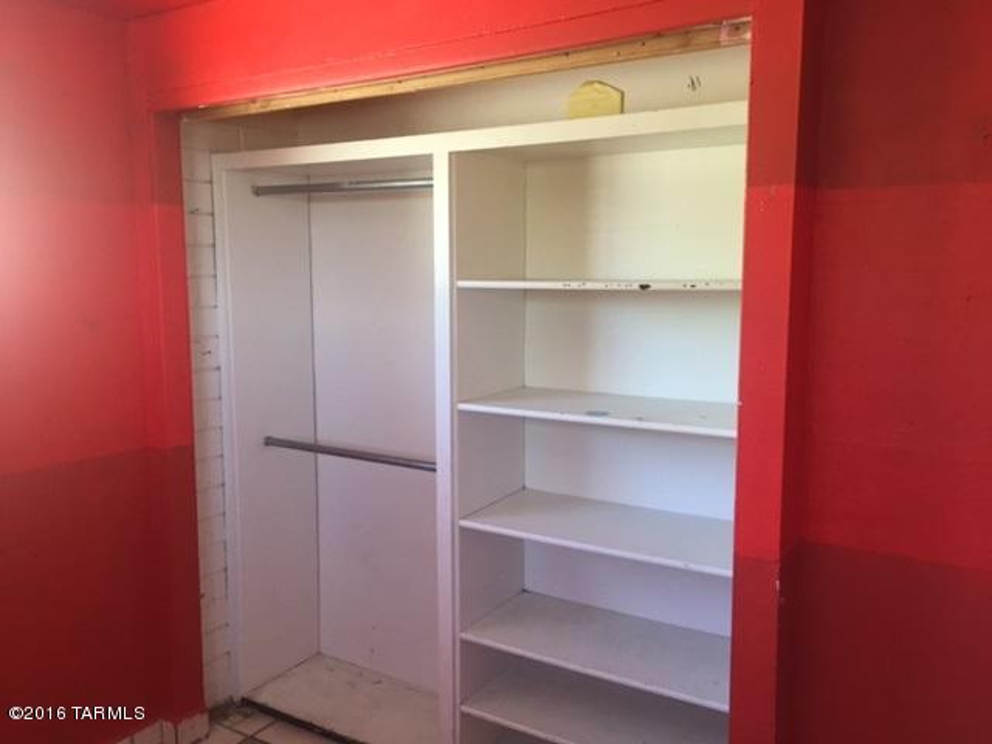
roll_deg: -1.6
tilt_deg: -4.2
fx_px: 831
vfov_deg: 48.2
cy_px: 372
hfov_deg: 61.7
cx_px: 496
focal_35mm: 29
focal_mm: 4.15
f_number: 2.2
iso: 40
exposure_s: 1/30
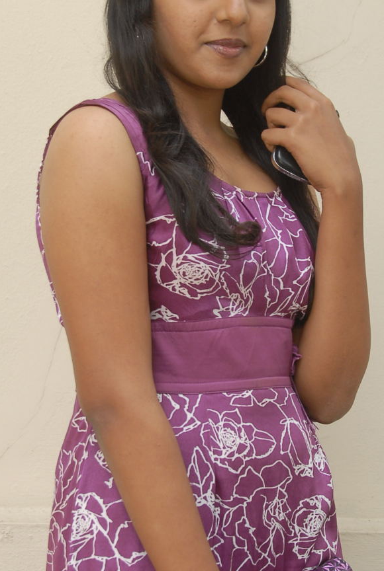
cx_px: 247
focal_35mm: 100
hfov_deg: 13.7
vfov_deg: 20.3
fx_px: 1592
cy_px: 338
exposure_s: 1/125
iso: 320
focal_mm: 36
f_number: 6.3
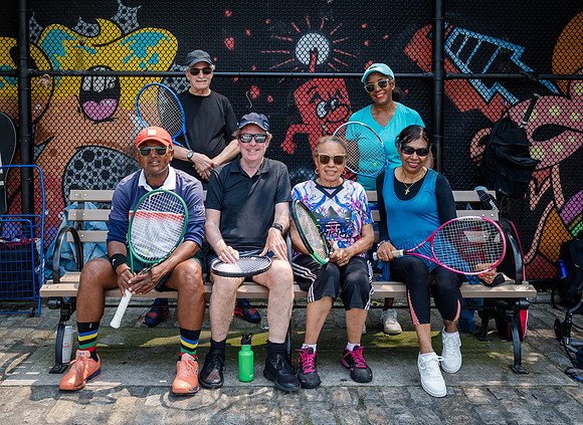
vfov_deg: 35.8
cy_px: 177
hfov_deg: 47.8
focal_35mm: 39
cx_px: 257
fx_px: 656
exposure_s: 1/400
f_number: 4.5
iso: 200
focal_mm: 31
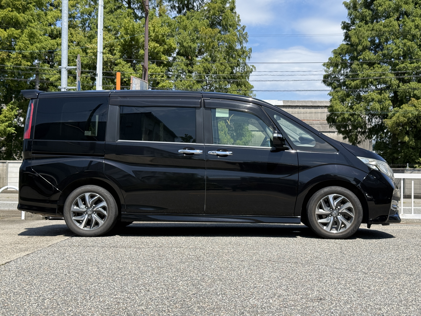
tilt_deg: +2.1
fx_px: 584
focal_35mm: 48
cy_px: 158
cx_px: 210
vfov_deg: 30.3
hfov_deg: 39.7
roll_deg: -1.3
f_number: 1.78
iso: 80
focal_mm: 6.76
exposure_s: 1/3226
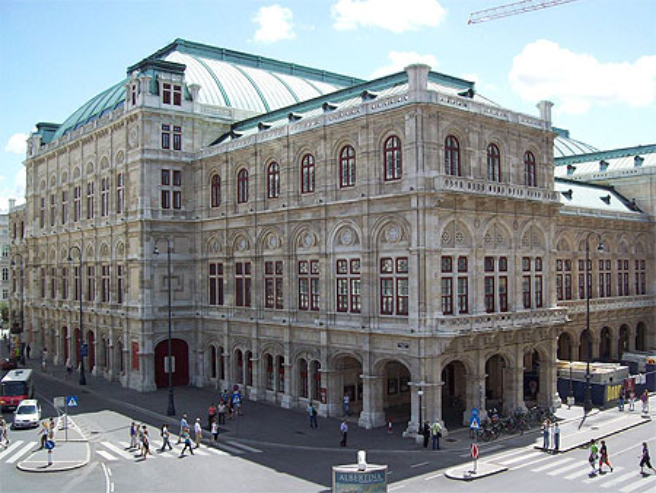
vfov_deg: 39.7
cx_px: 328
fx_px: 683
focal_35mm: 36
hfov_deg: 51.3
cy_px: 246
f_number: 4.8
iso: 80
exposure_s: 1/361
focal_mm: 6
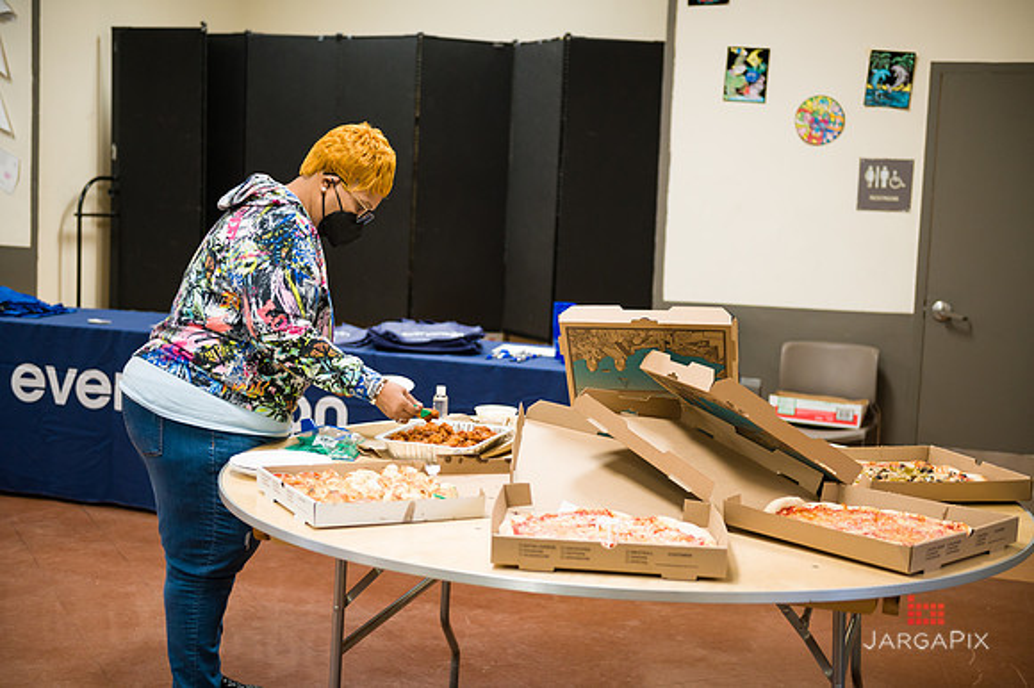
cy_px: 344
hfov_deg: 38.2
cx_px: 517
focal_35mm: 52
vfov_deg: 26.0
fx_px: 1493
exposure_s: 1/200
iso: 1600
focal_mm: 52
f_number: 3.2
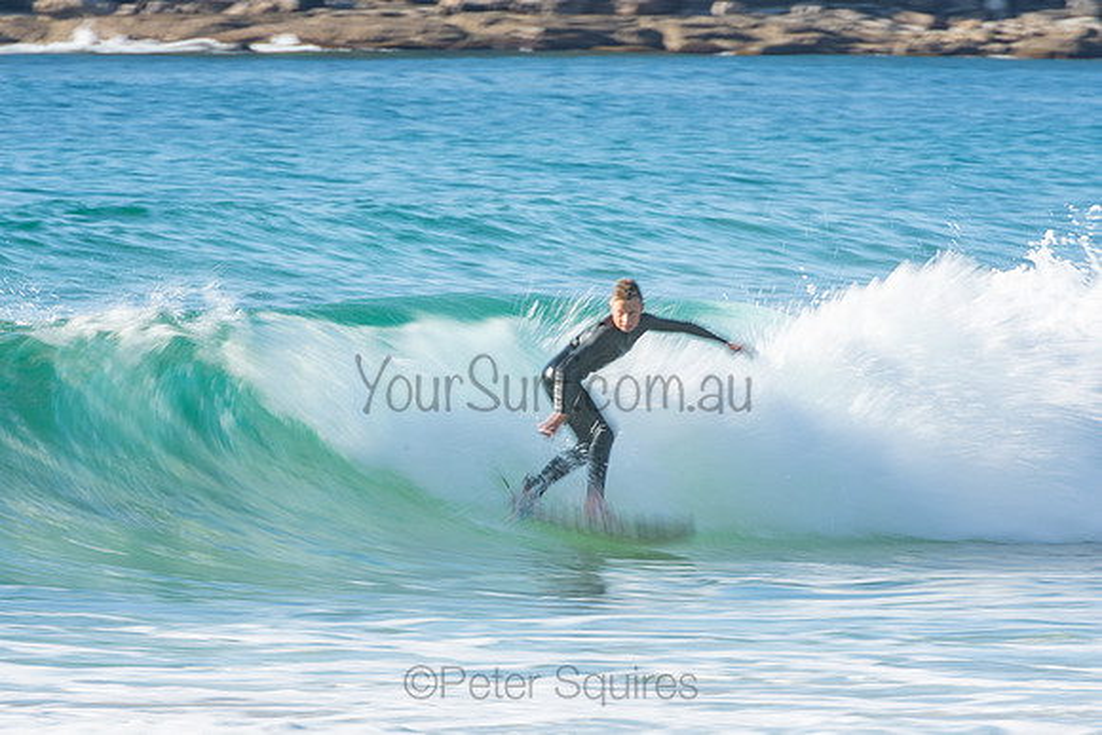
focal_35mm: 600
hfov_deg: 3.4
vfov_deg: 2.3
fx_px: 18370
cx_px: 551
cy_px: 368
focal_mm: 400
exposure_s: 1/30
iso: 100
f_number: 20
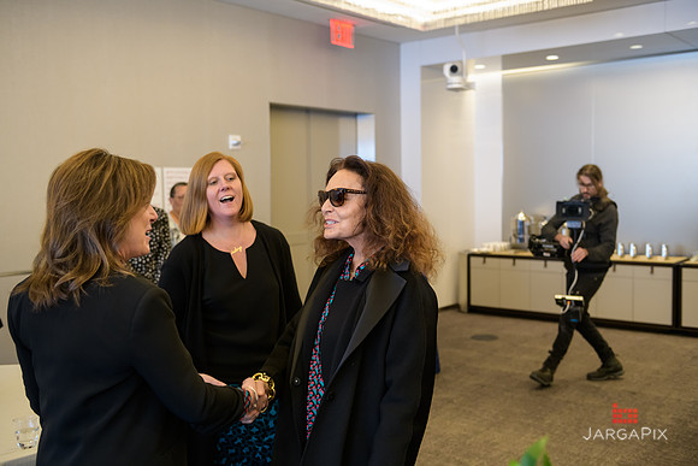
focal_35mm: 38
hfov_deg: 50.7
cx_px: 349
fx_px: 737
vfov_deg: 35.1
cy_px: 233
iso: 1600
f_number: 3.2
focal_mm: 38
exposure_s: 1/125
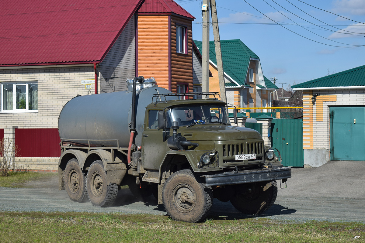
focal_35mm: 72
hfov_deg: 28.1
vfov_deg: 18.9
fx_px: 730
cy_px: 122
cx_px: 182
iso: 100
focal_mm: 48
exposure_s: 1/800
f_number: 6.3
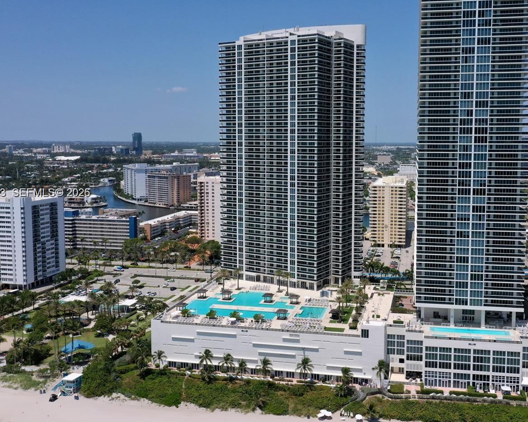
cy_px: 193
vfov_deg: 41.1
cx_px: 311
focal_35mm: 36
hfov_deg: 50.0
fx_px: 562
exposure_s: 1/800
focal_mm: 10.26
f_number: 7.1
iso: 100
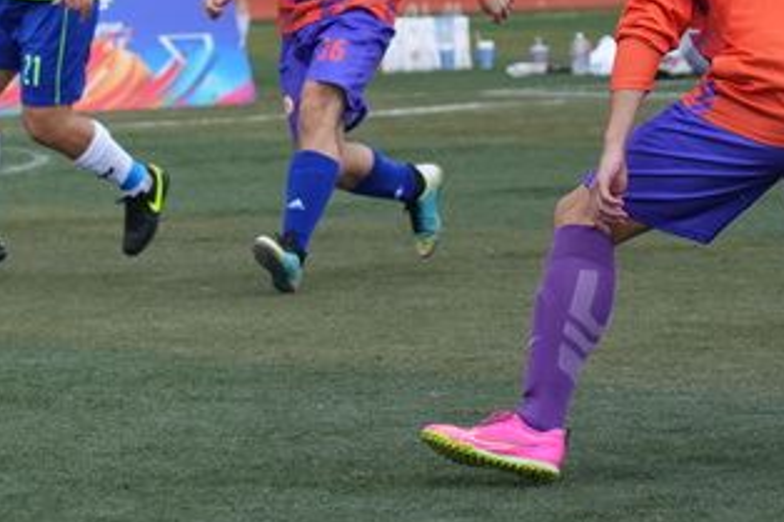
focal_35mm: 237
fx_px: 5158
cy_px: -64
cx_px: 195
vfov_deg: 5.8
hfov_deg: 8.7
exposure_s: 1/640
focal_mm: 93
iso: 800
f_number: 4
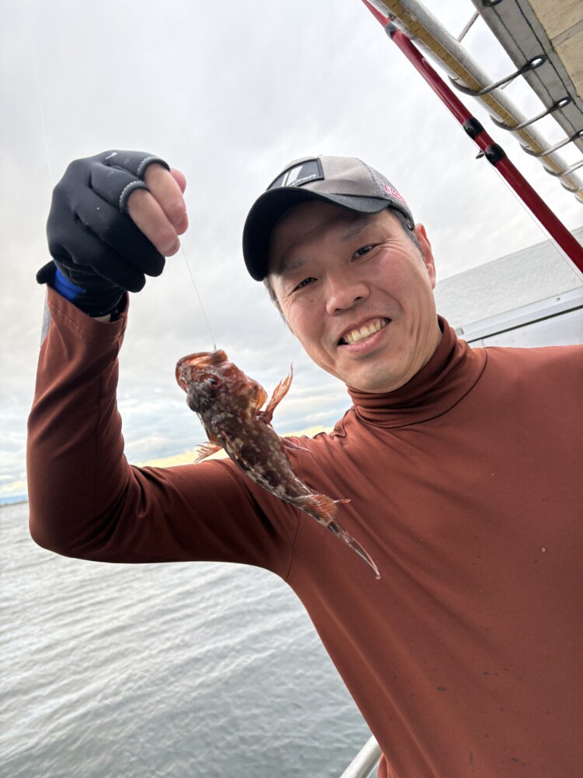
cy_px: 389
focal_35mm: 26
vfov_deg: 67.3
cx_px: 292
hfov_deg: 53.1
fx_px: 584
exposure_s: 1/124
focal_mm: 5.96
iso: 64
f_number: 1.6
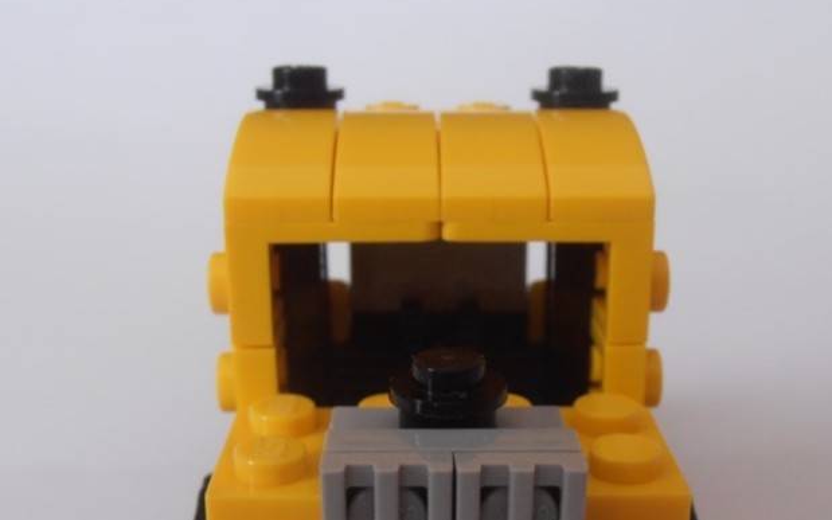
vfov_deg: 22.4
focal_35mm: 57
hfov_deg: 35.7
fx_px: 1293
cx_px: 454
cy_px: 424
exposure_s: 1/13
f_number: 3.9
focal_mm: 6.61
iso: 125
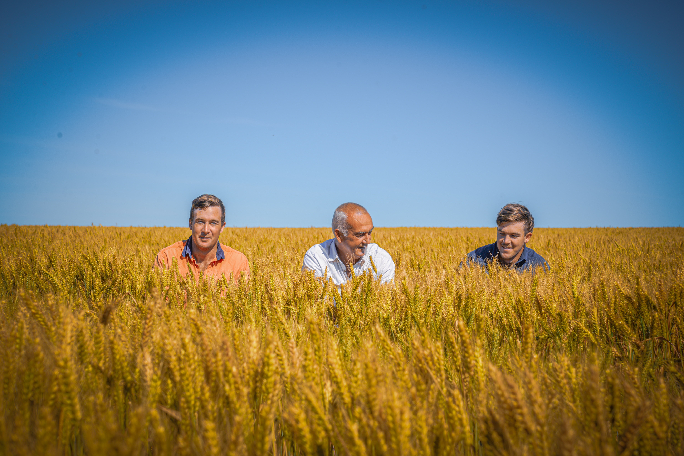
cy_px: 228
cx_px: 342
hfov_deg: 26.0
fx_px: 1482
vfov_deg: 17.5
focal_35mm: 78
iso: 100
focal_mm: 78
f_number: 9
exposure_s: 1/320
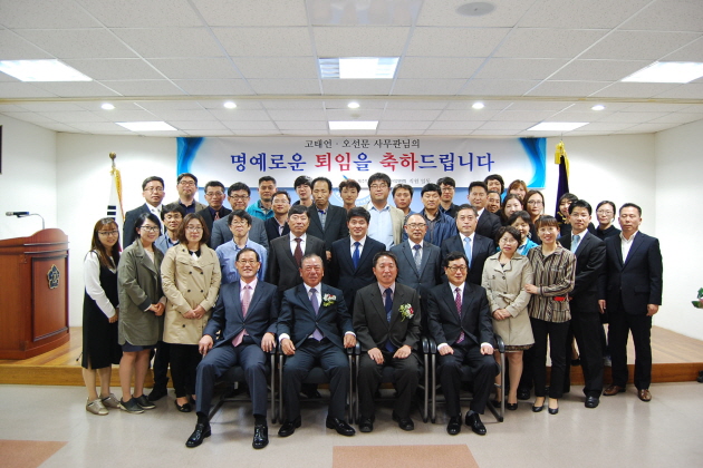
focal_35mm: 28
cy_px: 234
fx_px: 556
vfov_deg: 45.7
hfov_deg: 64.6
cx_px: 352
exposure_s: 1/15
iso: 400
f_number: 3.5
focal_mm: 19
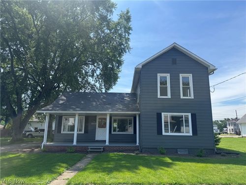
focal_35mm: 24
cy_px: 92
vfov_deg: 56.8
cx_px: 123
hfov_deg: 71.6
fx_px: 171
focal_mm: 6.76
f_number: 1.78
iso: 80
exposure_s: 1/3802
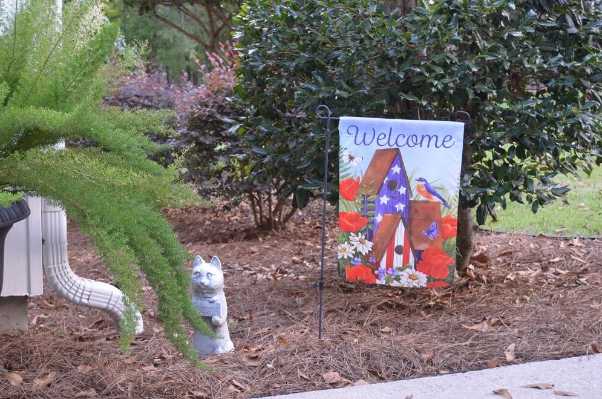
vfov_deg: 23.3
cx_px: 203
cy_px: 173
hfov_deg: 34.2
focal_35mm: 58
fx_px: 968
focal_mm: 26
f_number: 4.2
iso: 400
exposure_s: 1/50
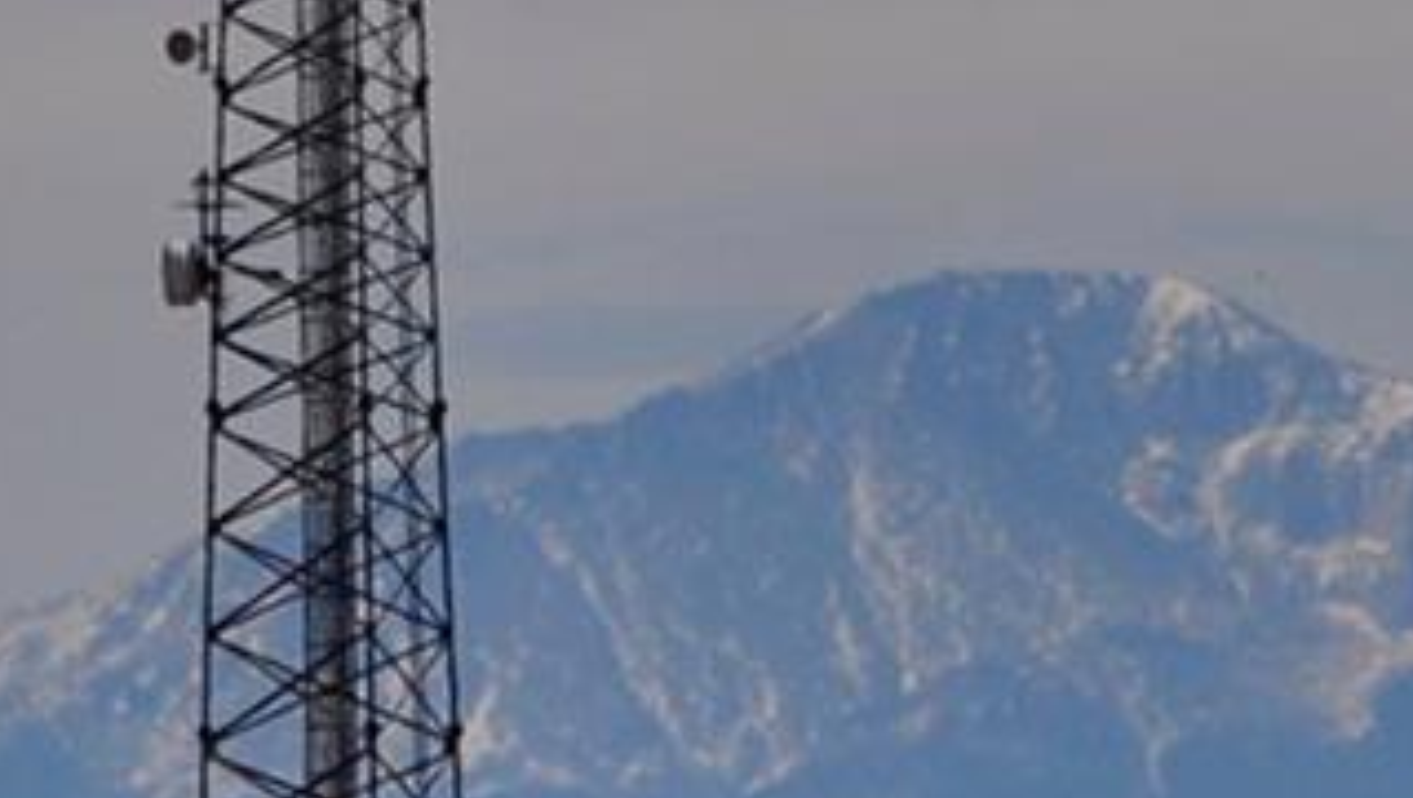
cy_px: 638
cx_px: 2383
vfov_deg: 0.7
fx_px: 61905
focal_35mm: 1651
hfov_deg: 1.3
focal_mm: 210
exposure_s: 1/4000
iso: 200
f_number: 8
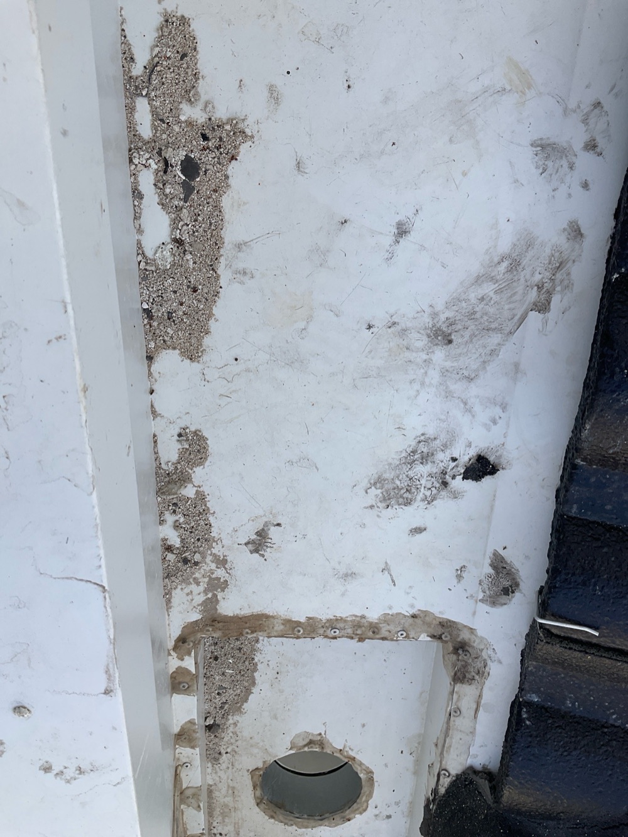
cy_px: 418
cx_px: 314
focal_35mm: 29
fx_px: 701
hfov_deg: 48.2
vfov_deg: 61.7
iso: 16
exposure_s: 1/545
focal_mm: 3
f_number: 1.8
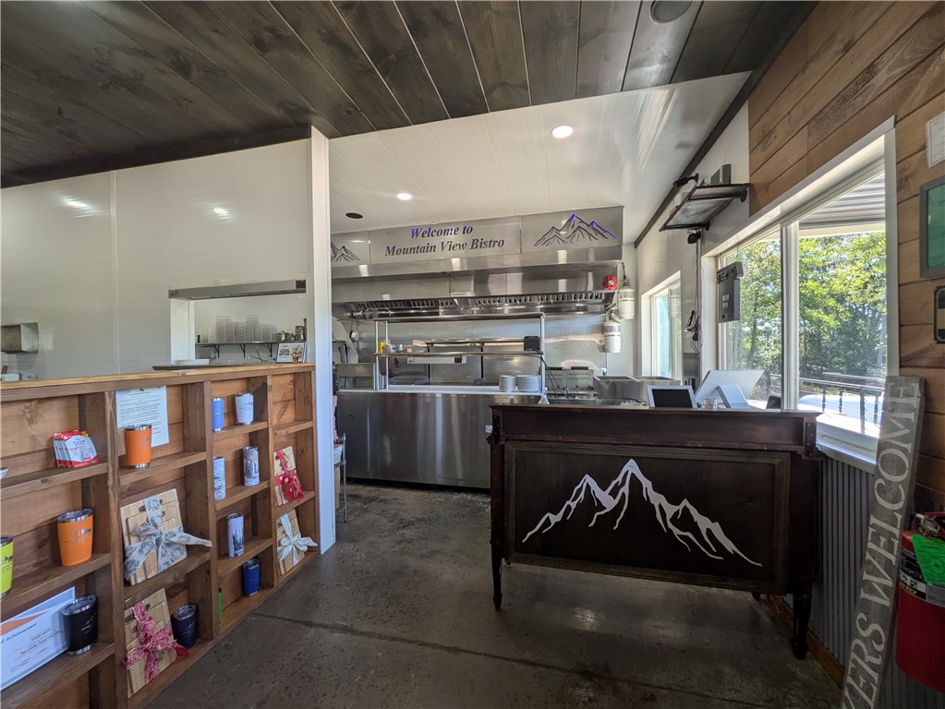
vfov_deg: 85.7
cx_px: 472
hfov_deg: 102.0
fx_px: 382
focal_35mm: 14
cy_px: 354
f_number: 2.2
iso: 42
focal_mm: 1.83
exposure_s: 1/120
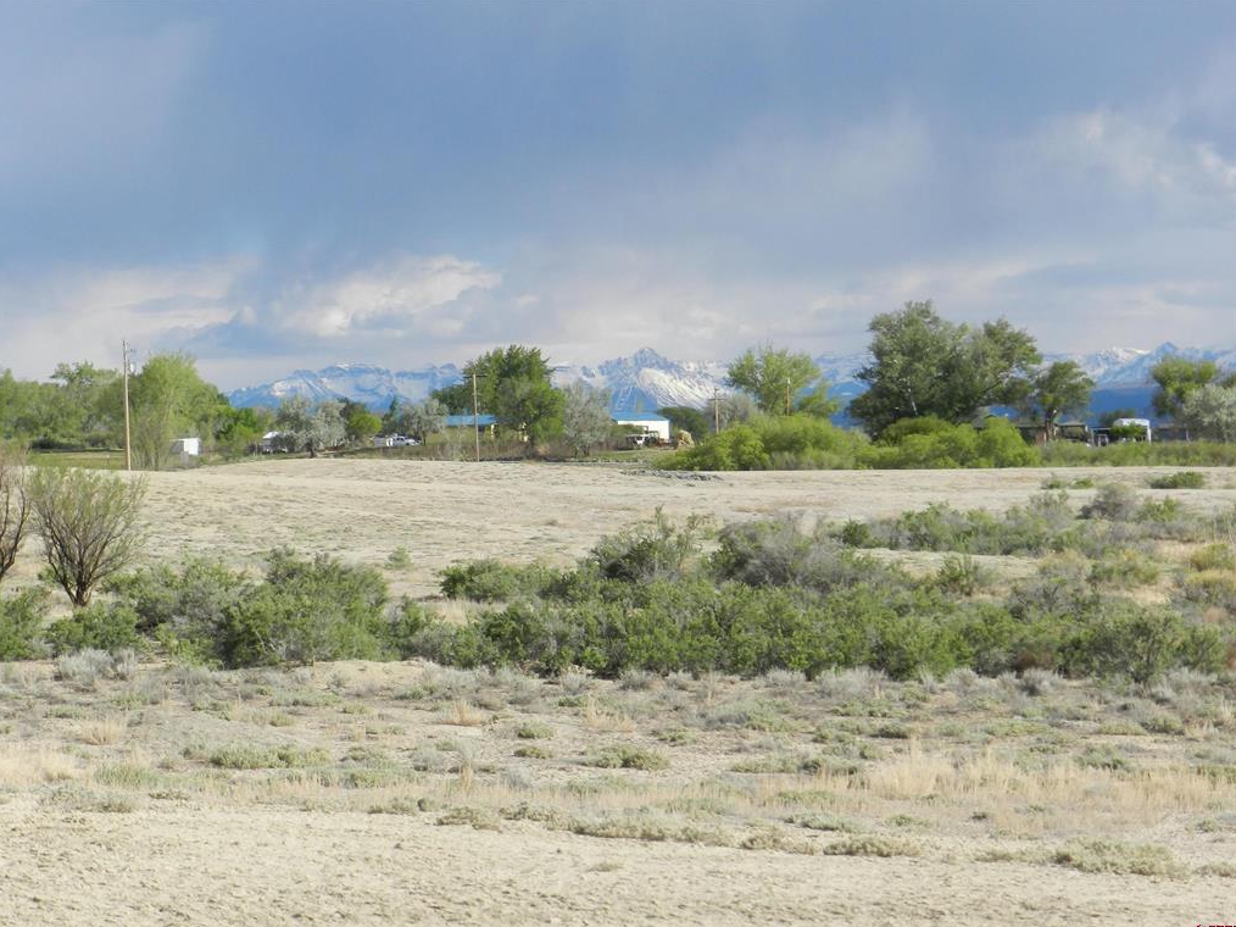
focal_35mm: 101
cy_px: 466
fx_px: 3605
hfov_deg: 19.5
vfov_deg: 14.6
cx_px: 618
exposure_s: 1/1000
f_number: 4.6
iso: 160
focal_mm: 17.7
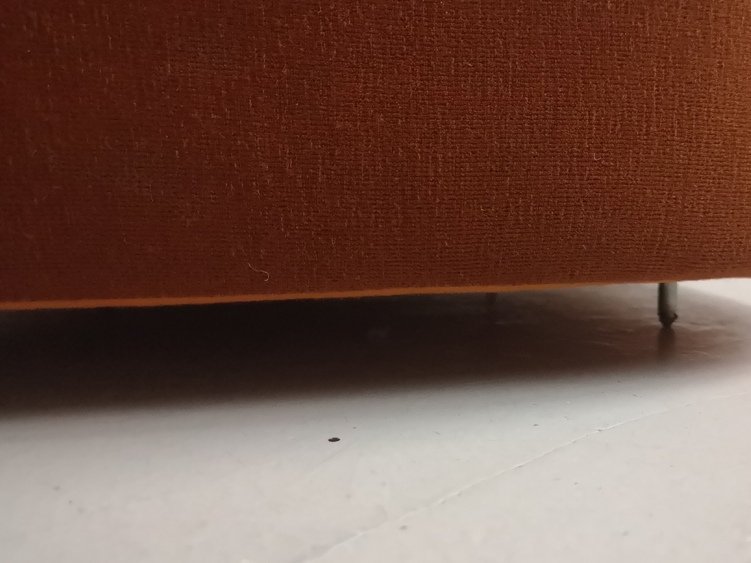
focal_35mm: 33
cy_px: 250
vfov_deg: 42.9
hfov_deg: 54.9
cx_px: 456
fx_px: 716
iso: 800
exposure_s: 1/60
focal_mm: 3.95
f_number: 1.8
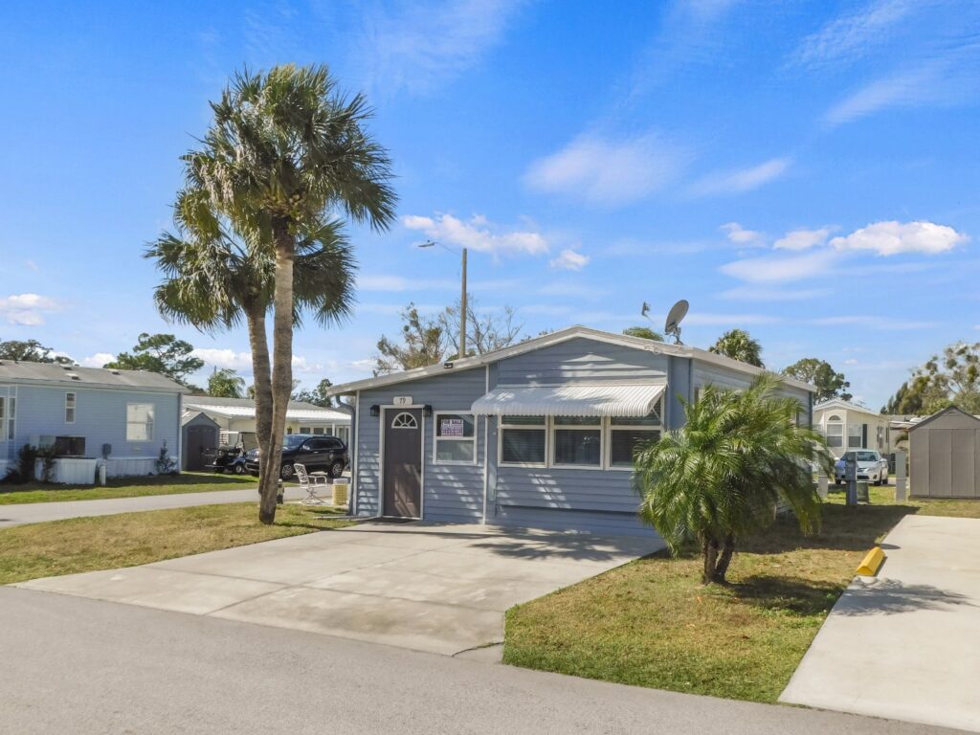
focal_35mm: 30
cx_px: 490
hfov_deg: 60.0
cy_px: 368
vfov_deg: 46.8
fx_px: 849
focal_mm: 5.3
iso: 125
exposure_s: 1/1500
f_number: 3.2
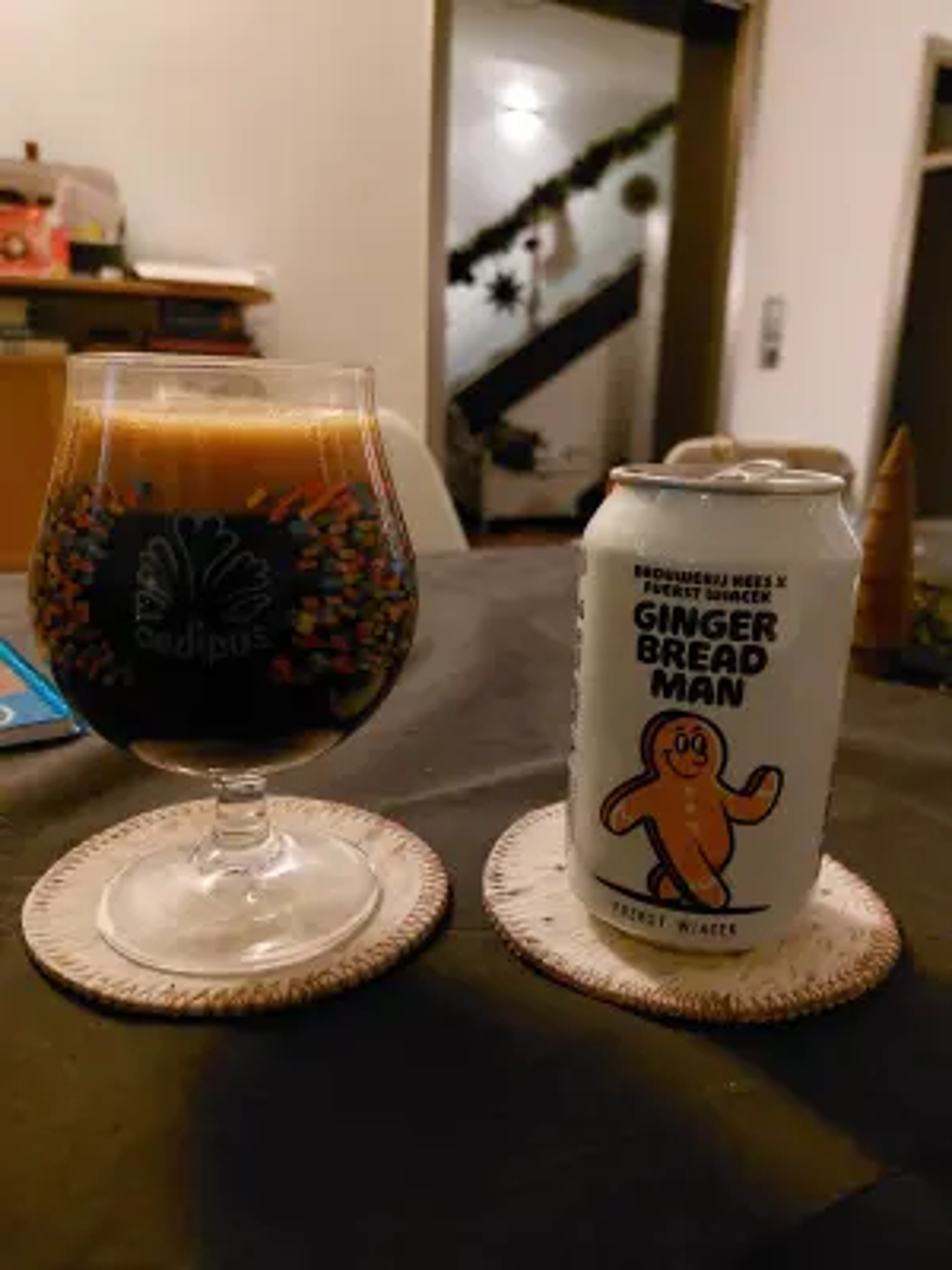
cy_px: 635
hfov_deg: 56.8
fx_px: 880
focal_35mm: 24
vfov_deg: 71.6
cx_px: 476
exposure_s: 1/25
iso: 1600
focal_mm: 5.23
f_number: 1.8
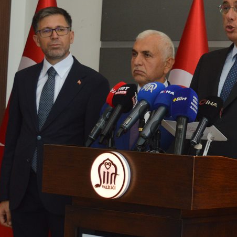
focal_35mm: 119
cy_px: 138
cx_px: 239
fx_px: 924
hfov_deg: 14.4
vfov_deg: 14.6
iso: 500
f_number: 4.2
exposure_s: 1/60
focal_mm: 31
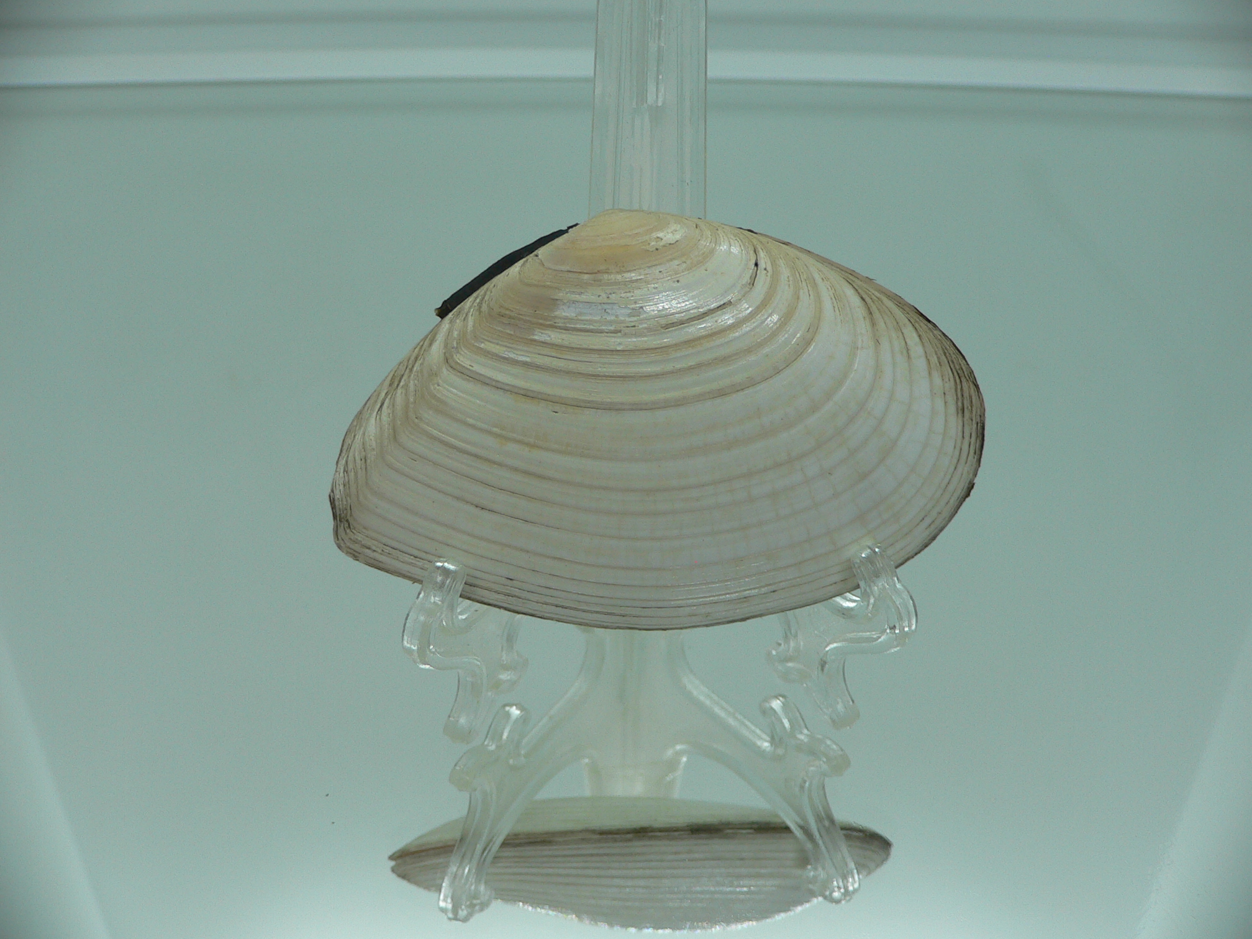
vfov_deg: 40.7
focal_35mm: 35
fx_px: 1266
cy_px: 470
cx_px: 626
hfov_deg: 52.6
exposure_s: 1/60
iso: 80
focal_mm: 4.6
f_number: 2.8
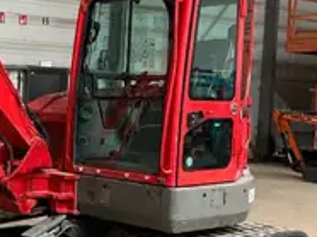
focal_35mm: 75
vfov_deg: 19.6
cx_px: -70
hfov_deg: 23.6
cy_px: 152
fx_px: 686
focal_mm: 3
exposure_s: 1/85
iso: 64
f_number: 1.8
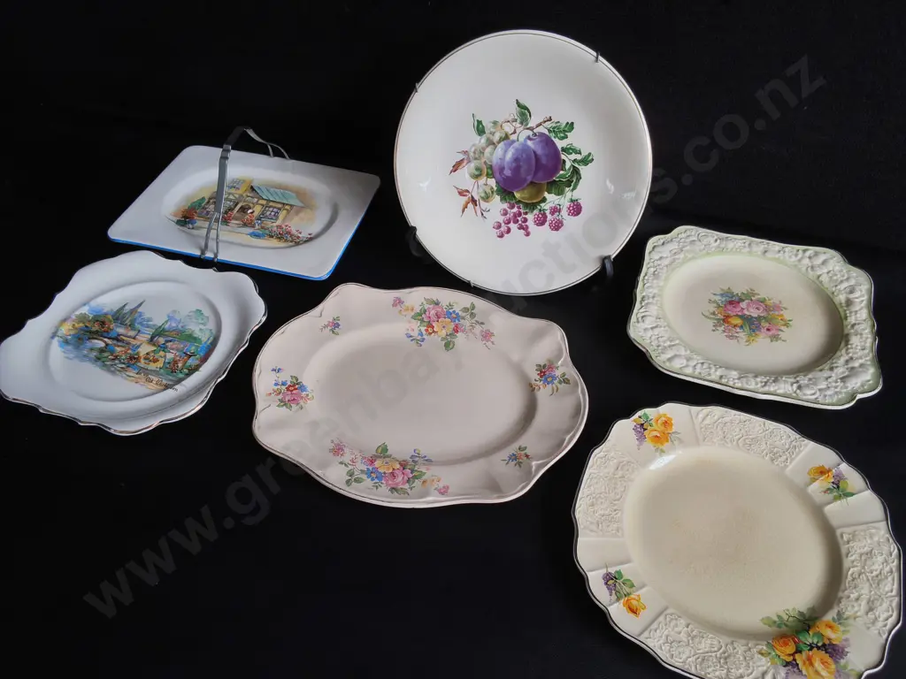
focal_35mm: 27
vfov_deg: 51.4
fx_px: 707
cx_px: 453
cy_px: 340
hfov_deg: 65.3
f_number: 2
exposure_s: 1/130
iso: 32
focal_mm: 2.87
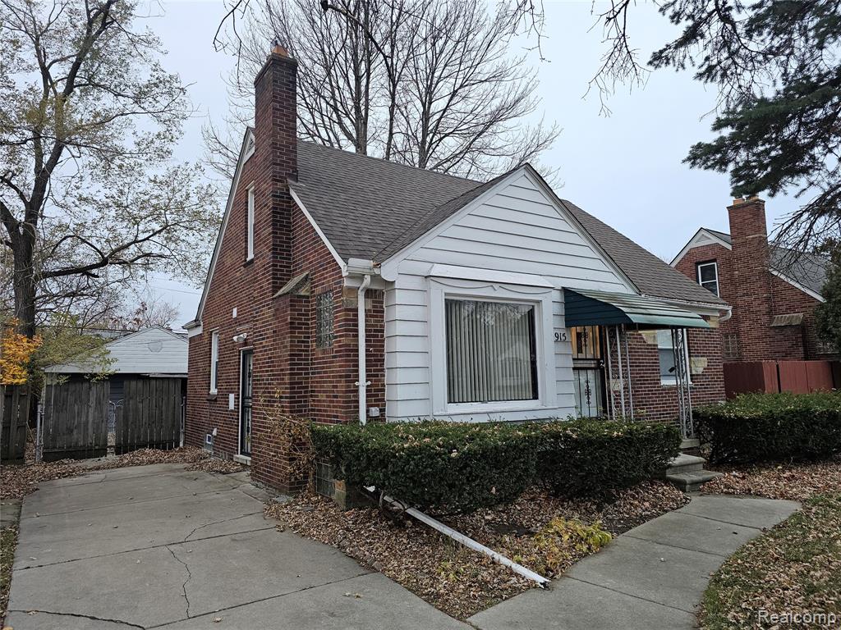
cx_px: 420
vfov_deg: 58.9
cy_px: 315
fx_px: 559
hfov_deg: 73.9
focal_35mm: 23
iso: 125
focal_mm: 6.3
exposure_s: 1/120
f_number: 1.7
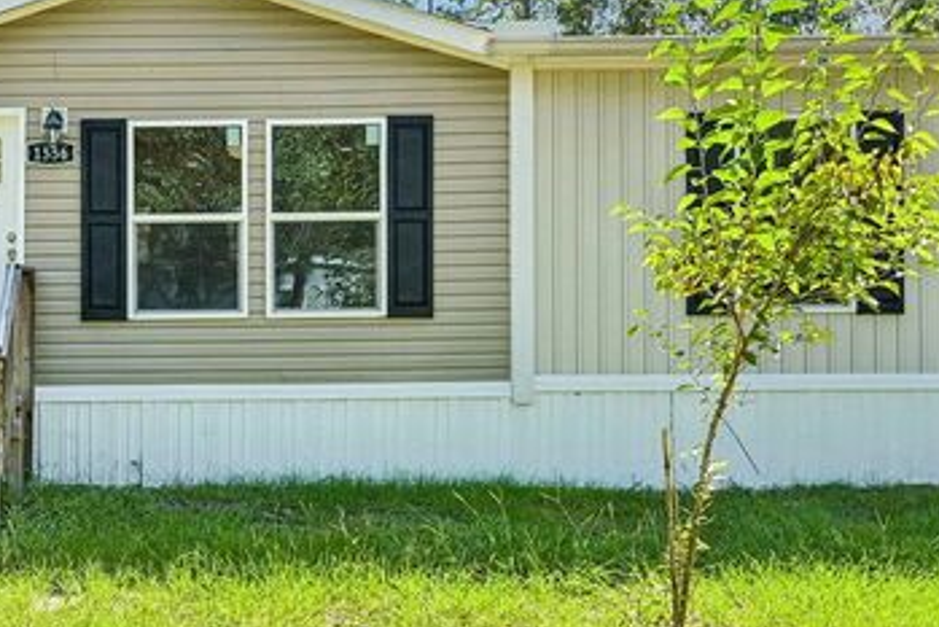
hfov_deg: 40.9
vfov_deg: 29.6
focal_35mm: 45
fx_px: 1186
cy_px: 324
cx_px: 153
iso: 100
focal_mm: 15.5
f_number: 8
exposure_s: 1/125
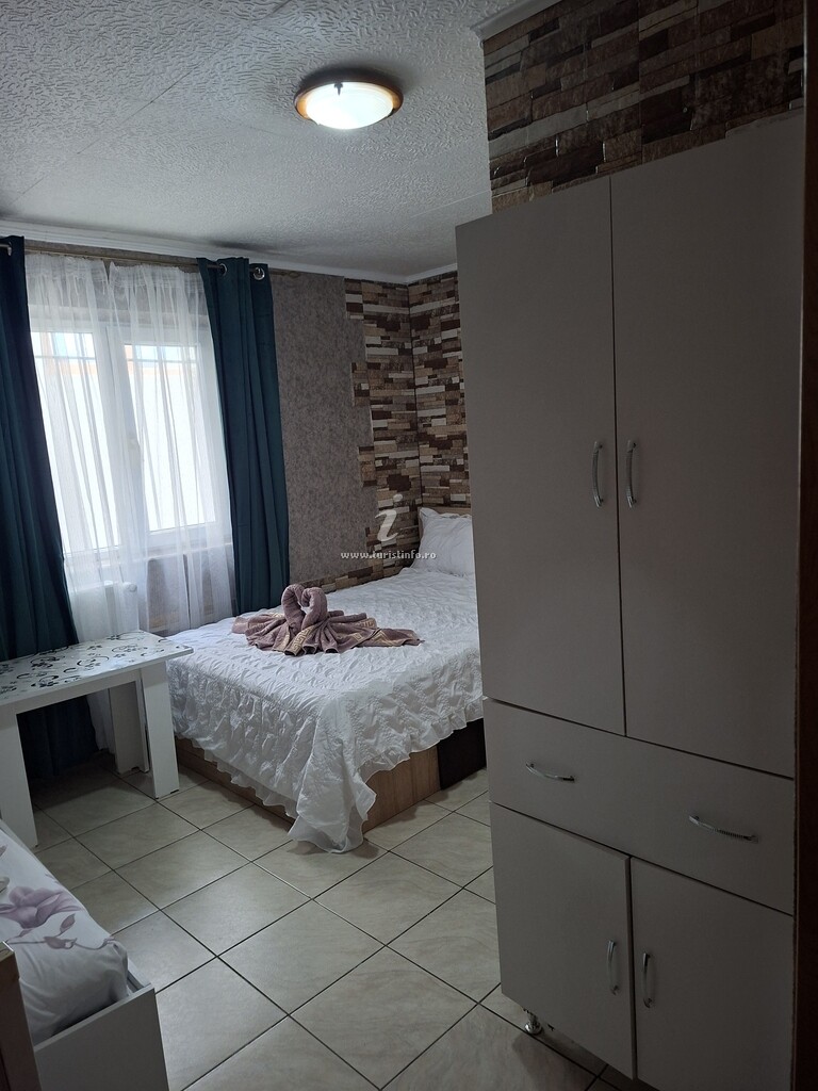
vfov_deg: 73.9
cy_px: 546
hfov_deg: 58.9
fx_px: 725
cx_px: 409
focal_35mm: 23
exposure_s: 1/33
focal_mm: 5.54
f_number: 1.8
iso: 400
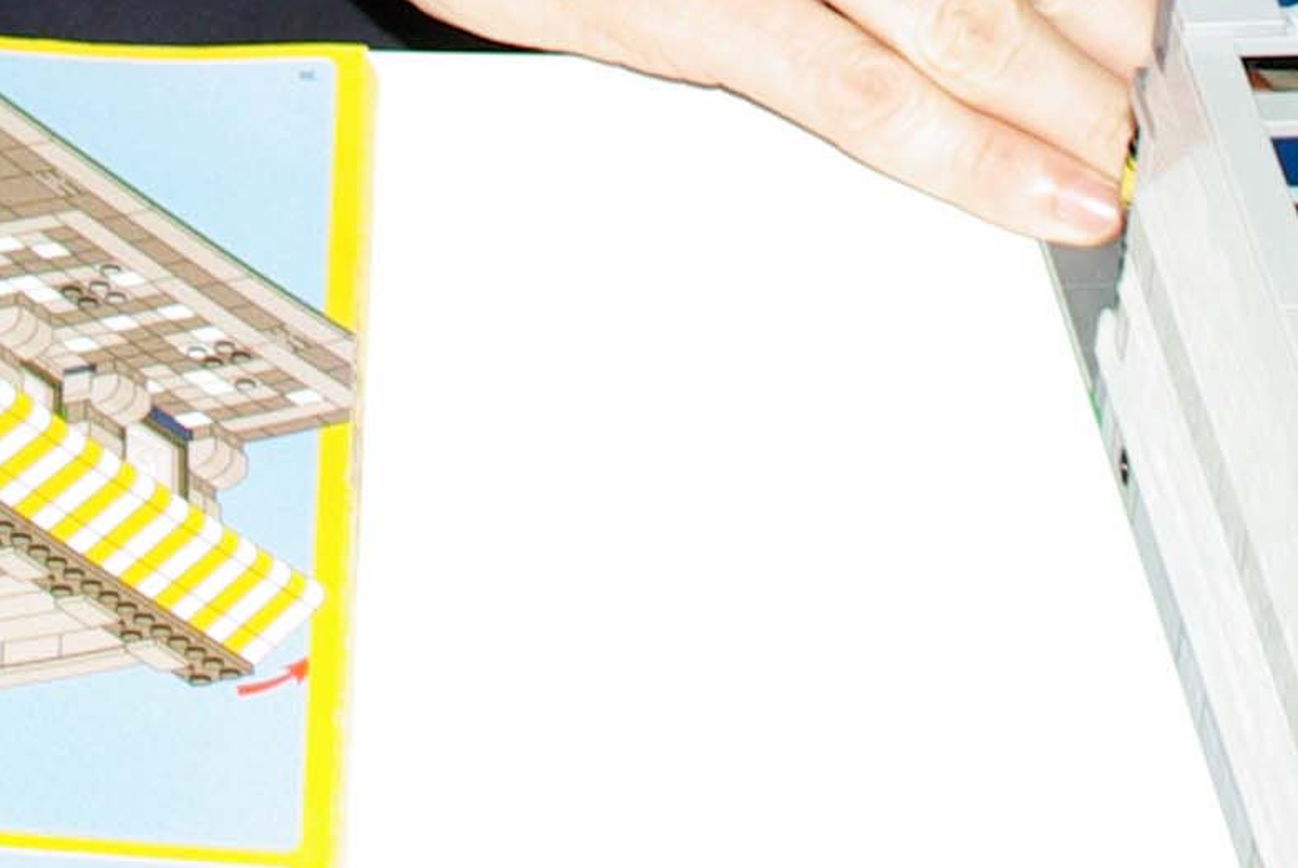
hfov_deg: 9.9
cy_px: -1236
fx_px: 7506
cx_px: 437
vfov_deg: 6.3
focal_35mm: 208
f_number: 8
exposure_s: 1/45
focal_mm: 28
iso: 400
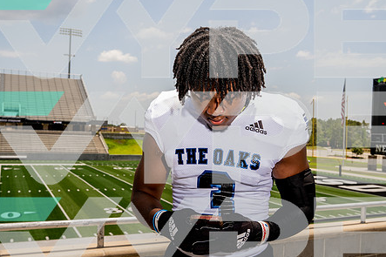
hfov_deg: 50.7
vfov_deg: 35.0
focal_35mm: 38
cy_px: 138
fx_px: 407
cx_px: 195
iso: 100
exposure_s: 1/250
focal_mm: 29
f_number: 7.1
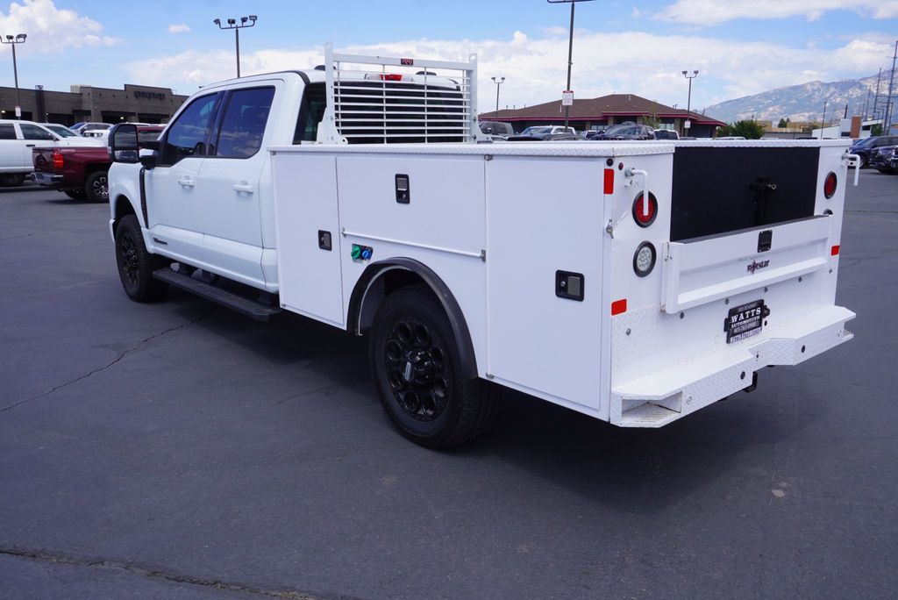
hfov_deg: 61.9
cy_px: 300
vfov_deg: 43.7
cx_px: 449
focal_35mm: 30
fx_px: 749
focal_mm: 20
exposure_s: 1/160
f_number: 10
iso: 100
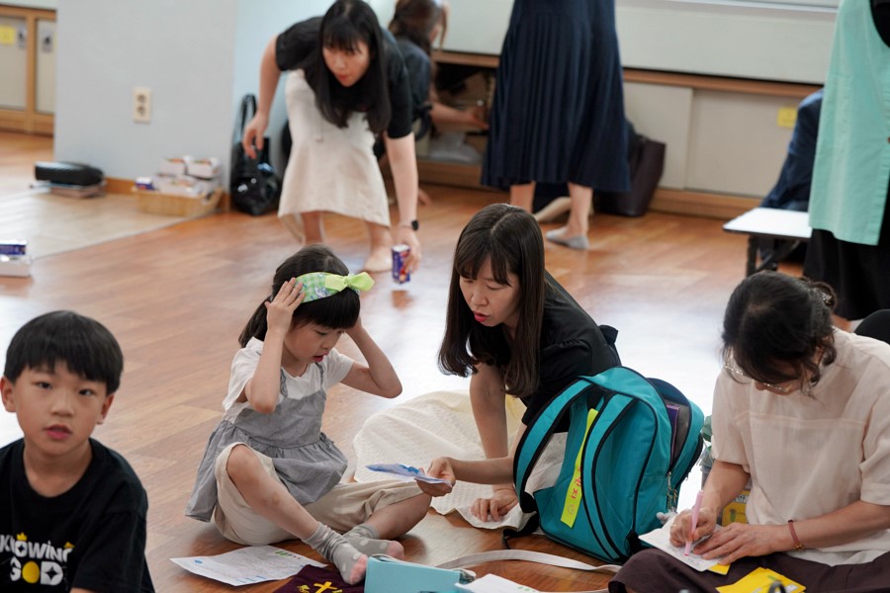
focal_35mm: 91
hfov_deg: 22.4
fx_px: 2250
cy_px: 296
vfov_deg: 15.0
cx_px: 445
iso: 1250
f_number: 4
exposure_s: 1/160
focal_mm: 91
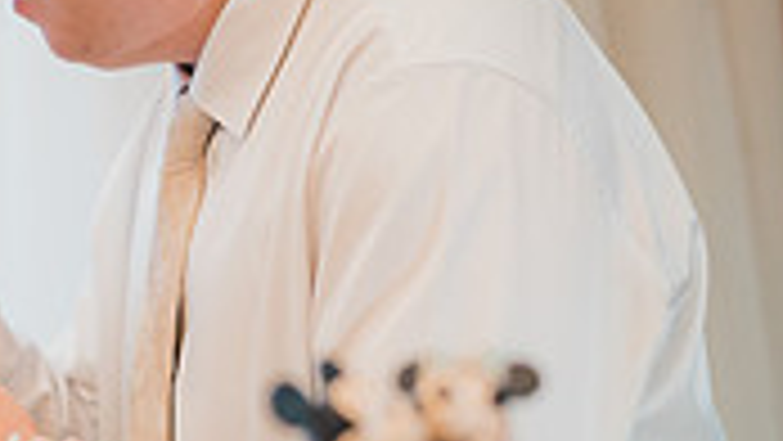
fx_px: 3634
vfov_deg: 6.9
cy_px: 268
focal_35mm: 175
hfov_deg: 12.2
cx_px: 58
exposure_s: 1/500
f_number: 1.4
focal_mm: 50
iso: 1250
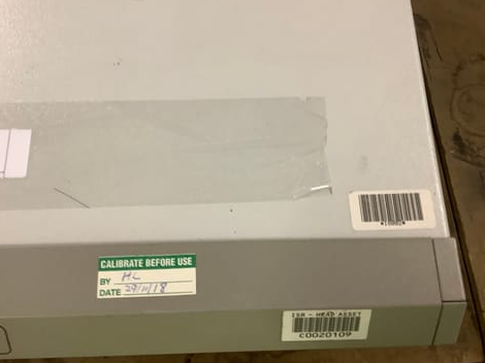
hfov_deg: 55.4
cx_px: 239
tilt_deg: -72.3
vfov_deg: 42.9
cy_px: 173
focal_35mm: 33
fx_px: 462
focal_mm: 3.3
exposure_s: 1/50
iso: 160
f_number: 2.4
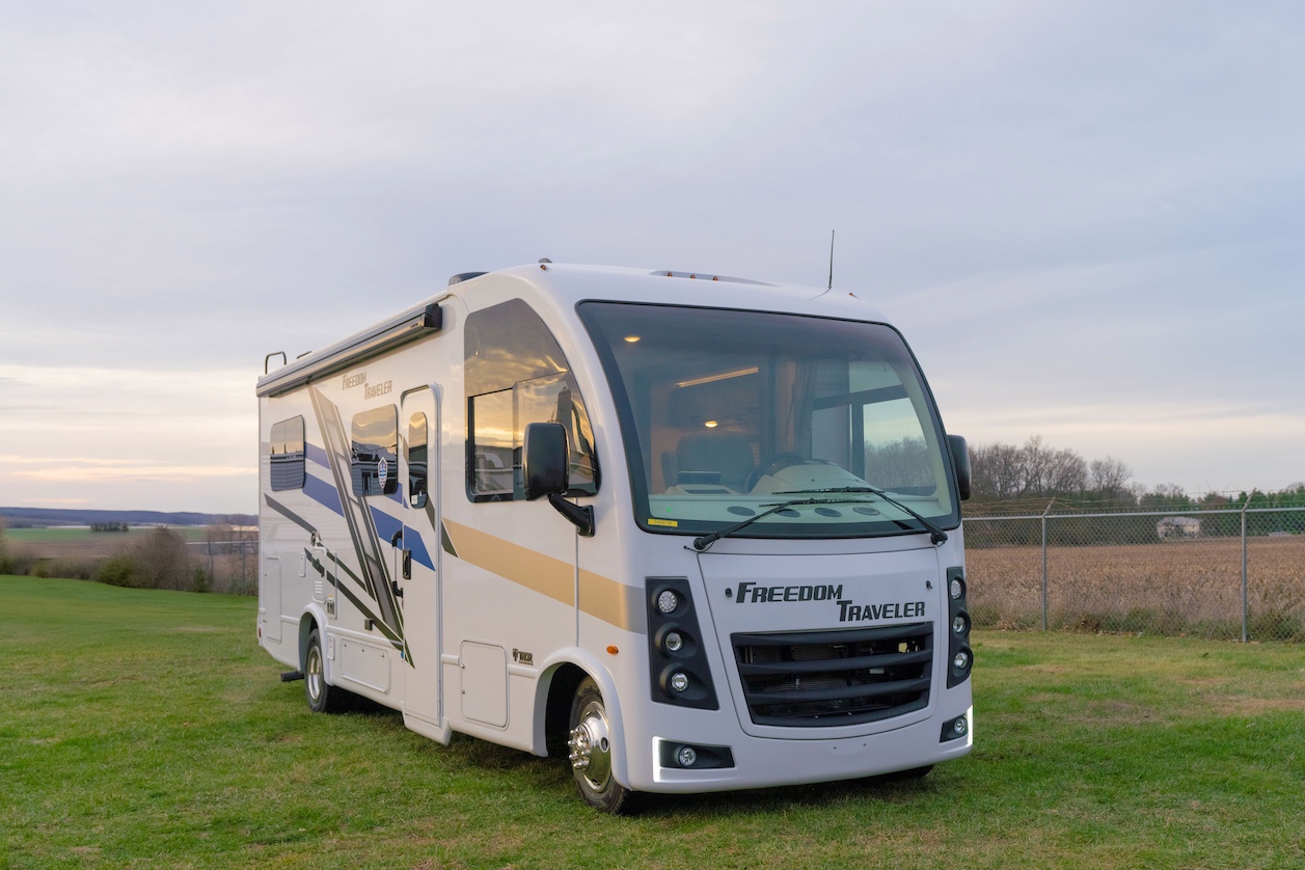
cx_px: 701
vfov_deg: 35.9
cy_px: 485
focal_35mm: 37
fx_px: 1341
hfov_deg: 51.8
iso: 500
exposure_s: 1/250
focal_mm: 31
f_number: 5.6
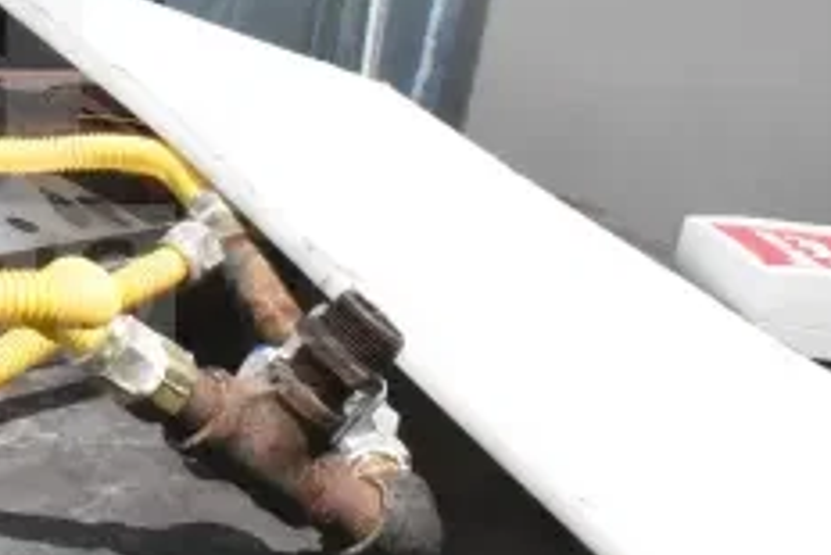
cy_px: 91
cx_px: -229
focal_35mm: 114
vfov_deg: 11.9
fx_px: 2640
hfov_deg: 16.9
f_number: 22
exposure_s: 1/2000
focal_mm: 29
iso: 6400
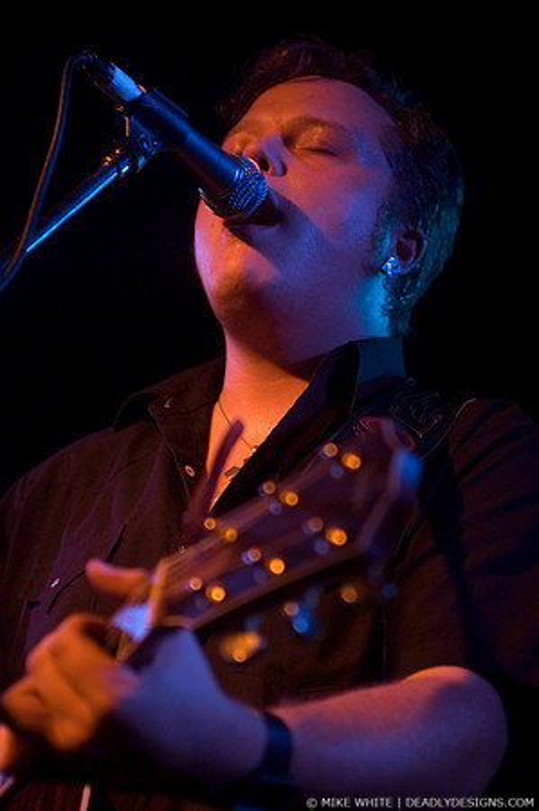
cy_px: 406
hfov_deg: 13.0
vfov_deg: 19.5
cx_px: 270
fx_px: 2363
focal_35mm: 105
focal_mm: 70
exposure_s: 1/50
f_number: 2.8
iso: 800
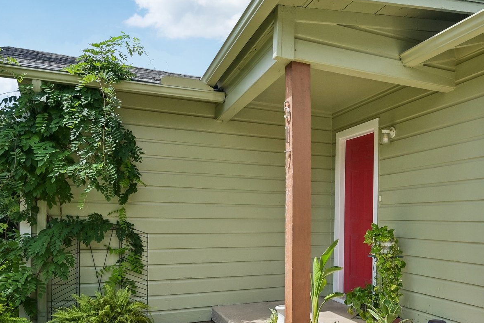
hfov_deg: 53.2
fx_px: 455
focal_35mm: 34
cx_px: 369
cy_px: 218
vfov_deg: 38.5
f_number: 8
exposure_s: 1/800
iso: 400
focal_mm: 19.5
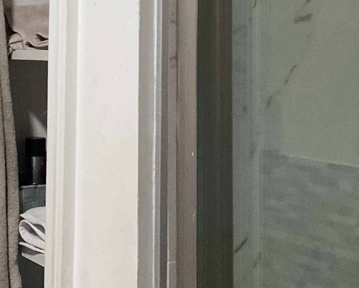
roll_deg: -1.6
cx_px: 77
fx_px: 850
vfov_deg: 18.8
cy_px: 23
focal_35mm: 80
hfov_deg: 23.5
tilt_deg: +3.9
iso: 200
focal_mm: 3
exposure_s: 1/60
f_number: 1.8
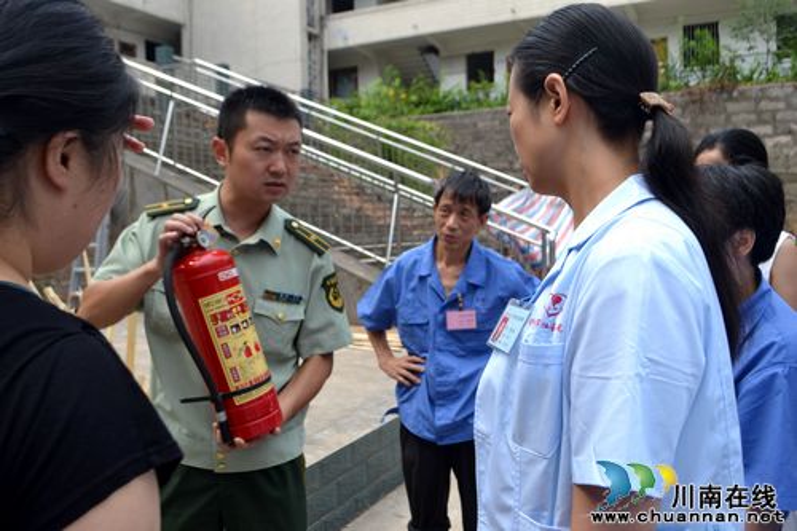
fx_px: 664
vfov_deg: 43.6
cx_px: 398
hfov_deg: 61.9
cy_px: 266
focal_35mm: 30
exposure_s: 1/200
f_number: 7.1
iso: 100
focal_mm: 20
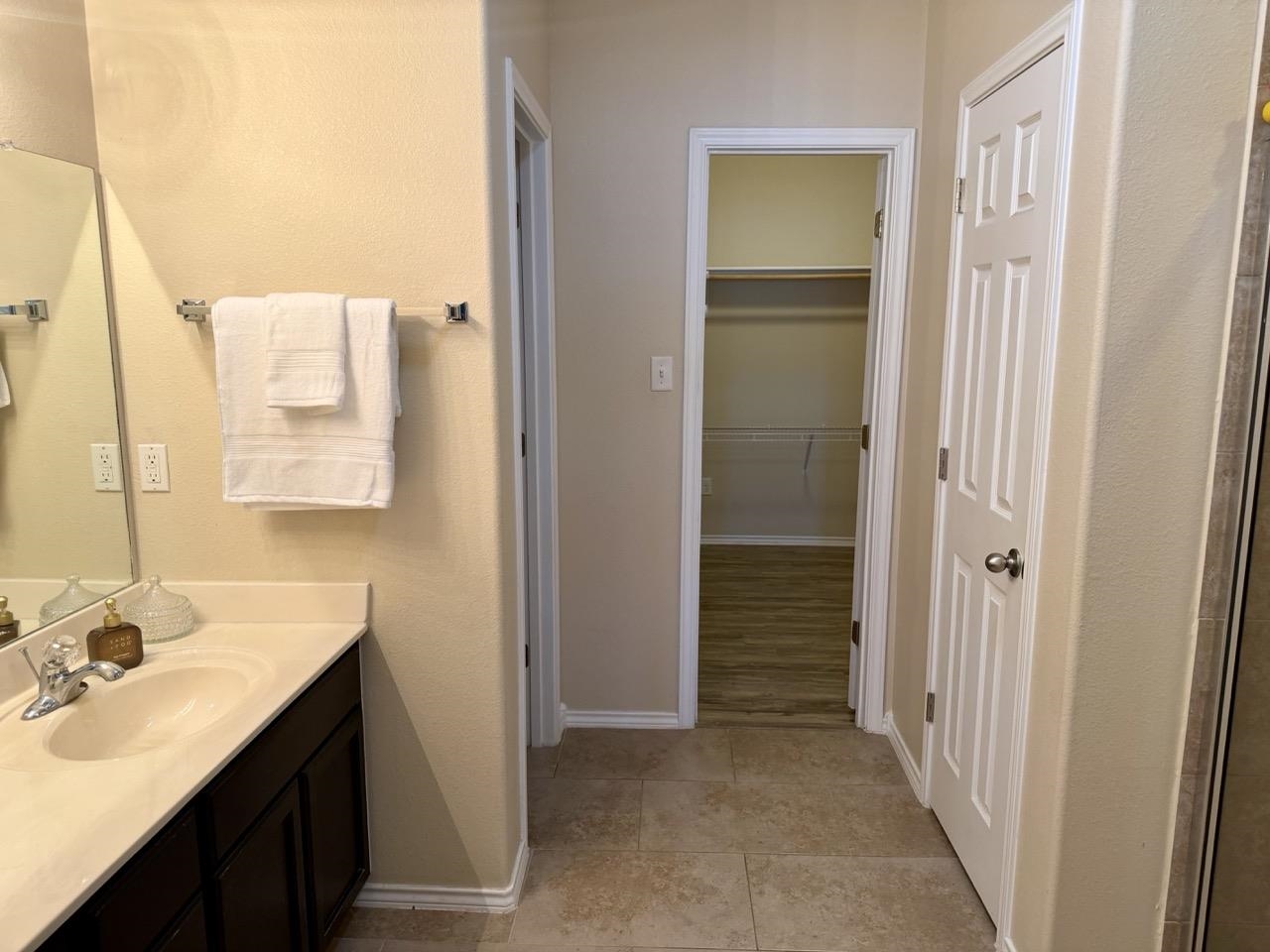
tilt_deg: -9.6
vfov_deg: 56.8
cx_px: 635
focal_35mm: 24
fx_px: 881
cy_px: 476
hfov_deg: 71.6
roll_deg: +0.2
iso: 125
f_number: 1.78
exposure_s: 1/60
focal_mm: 6.76
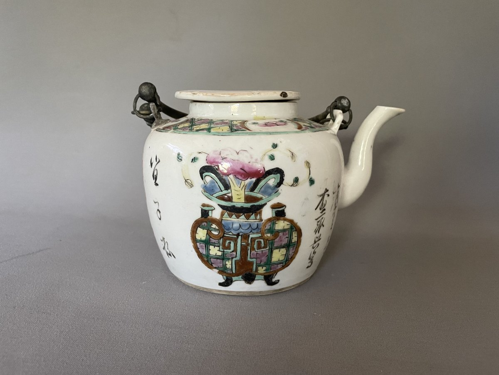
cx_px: 250
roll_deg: -1.1
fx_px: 375
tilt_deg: -11.5
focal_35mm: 26
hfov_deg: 67.3
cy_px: 188
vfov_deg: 53.1
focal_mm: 4.2
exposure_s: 1/60
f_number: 1.6
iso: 500
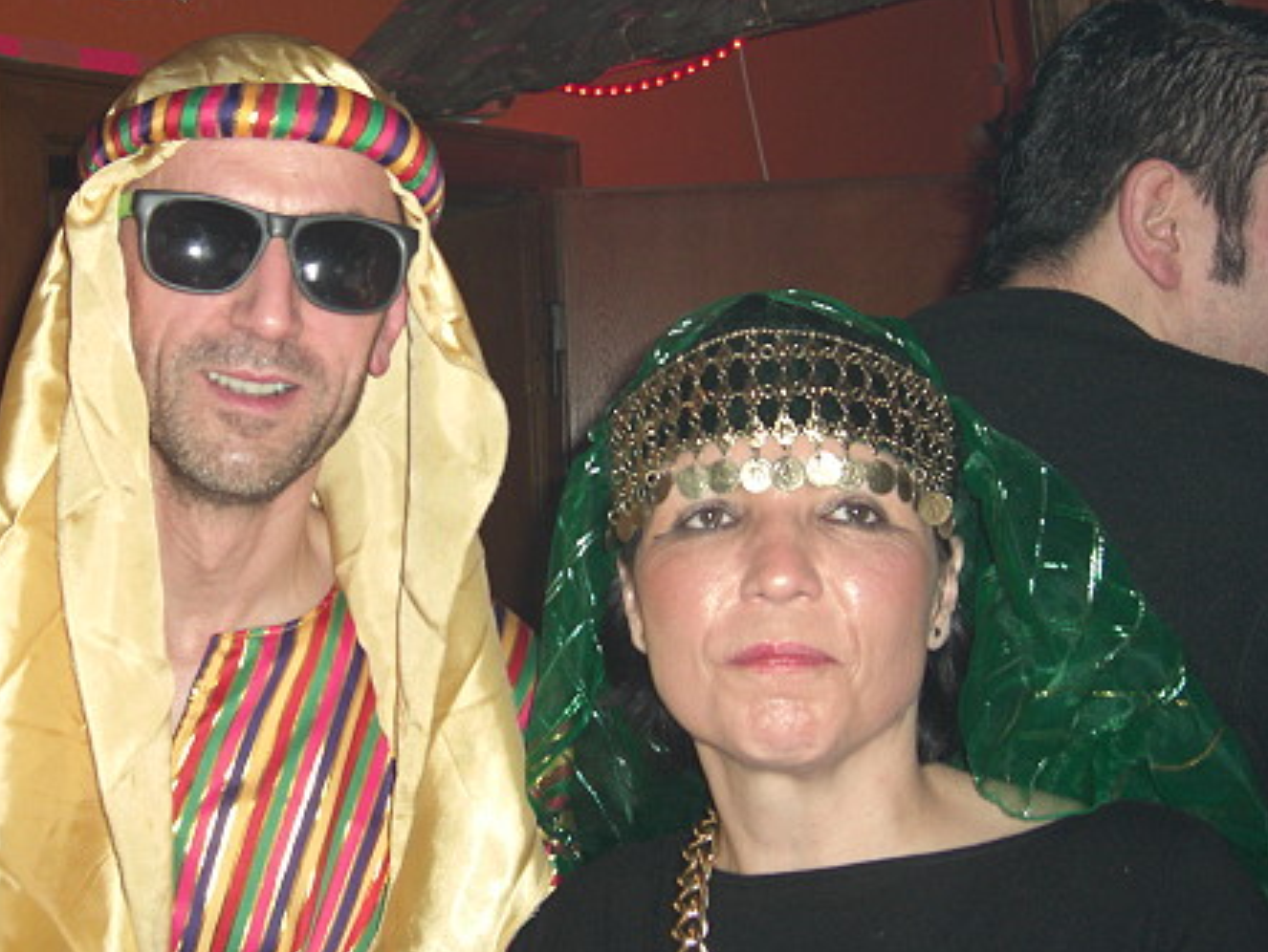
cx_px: 443
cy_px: 439
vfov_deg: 28.0
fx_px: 1906
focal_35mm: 52
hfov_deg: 36.5
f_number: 2.8
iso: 200
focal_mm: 7.9
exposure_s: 1/60
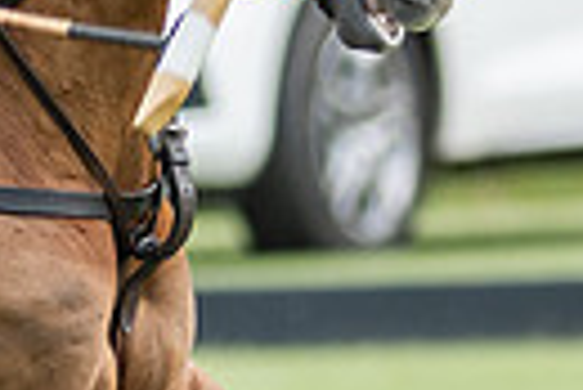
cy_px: 296
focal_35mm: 3052
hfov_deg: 0.7
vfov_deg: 0.5
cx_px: -715
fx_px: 49480
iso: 250
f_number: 2.8
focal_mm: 300
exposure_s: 1/2500
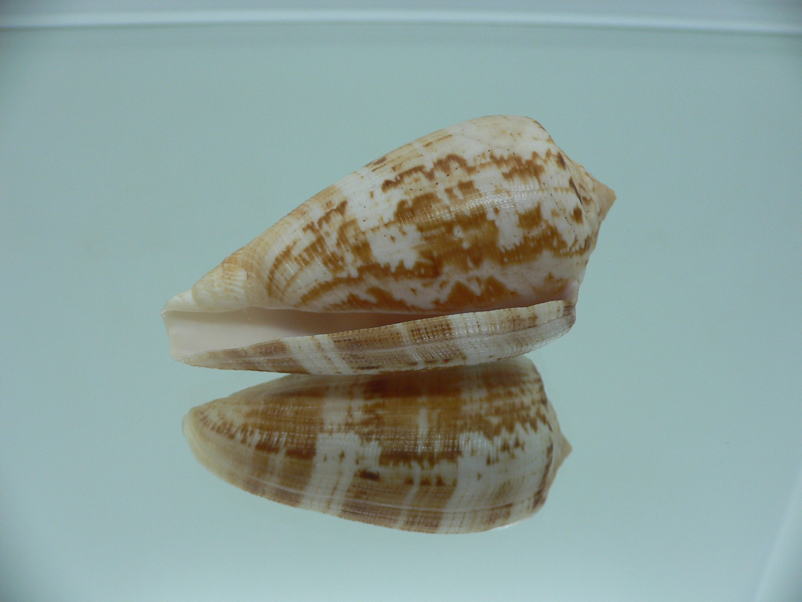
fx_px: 811
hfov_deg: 52.6
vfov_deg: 40.7
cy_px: 301
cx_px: 401
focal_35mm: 35
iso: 80
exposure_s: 1/60
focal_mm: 4.6
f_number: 2.8
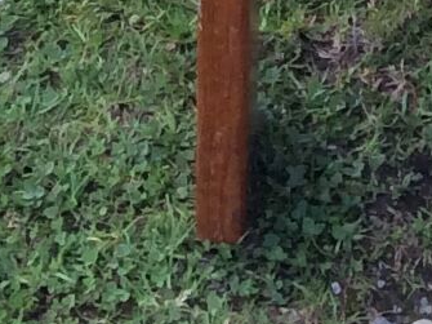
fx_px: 3081
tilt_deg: -30.8
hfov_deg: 7.9
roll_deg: +0.0
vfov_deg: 5.4
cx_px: 593
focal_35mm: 247
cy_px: -888
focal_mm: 3.3
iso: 50
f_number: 2.4
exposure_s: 1/100
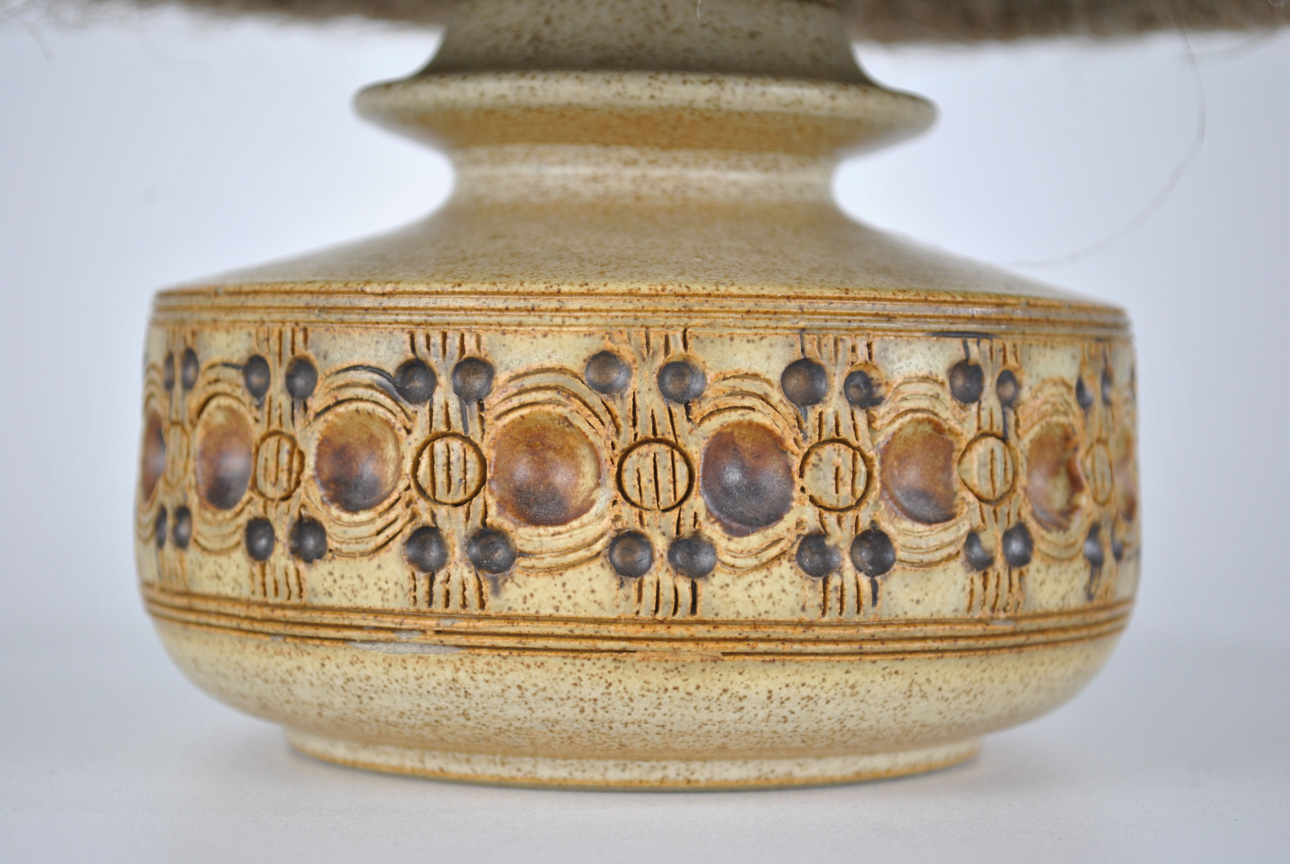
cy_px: 432
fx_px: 2960
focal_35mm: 82
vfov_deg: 16.6
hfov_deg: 24.6
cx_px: 645
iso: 200
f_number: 5.6
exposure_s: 1/30
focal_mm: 55
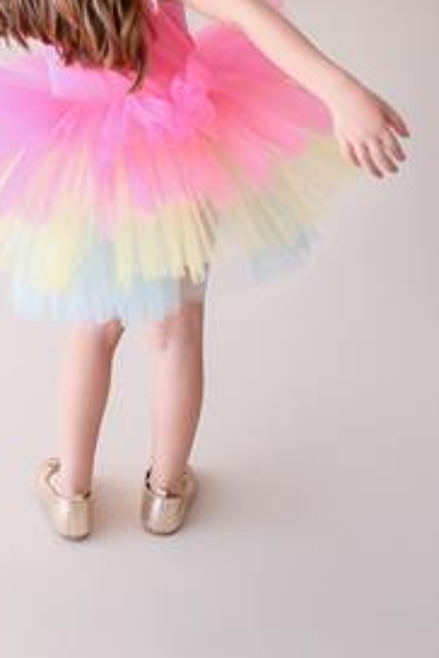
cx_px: 55
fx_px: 1372
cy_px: 23
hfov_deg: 17.9
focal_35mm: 75
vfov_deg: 25.8
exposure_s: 1/250
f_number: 1.8
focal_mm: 35
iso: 200
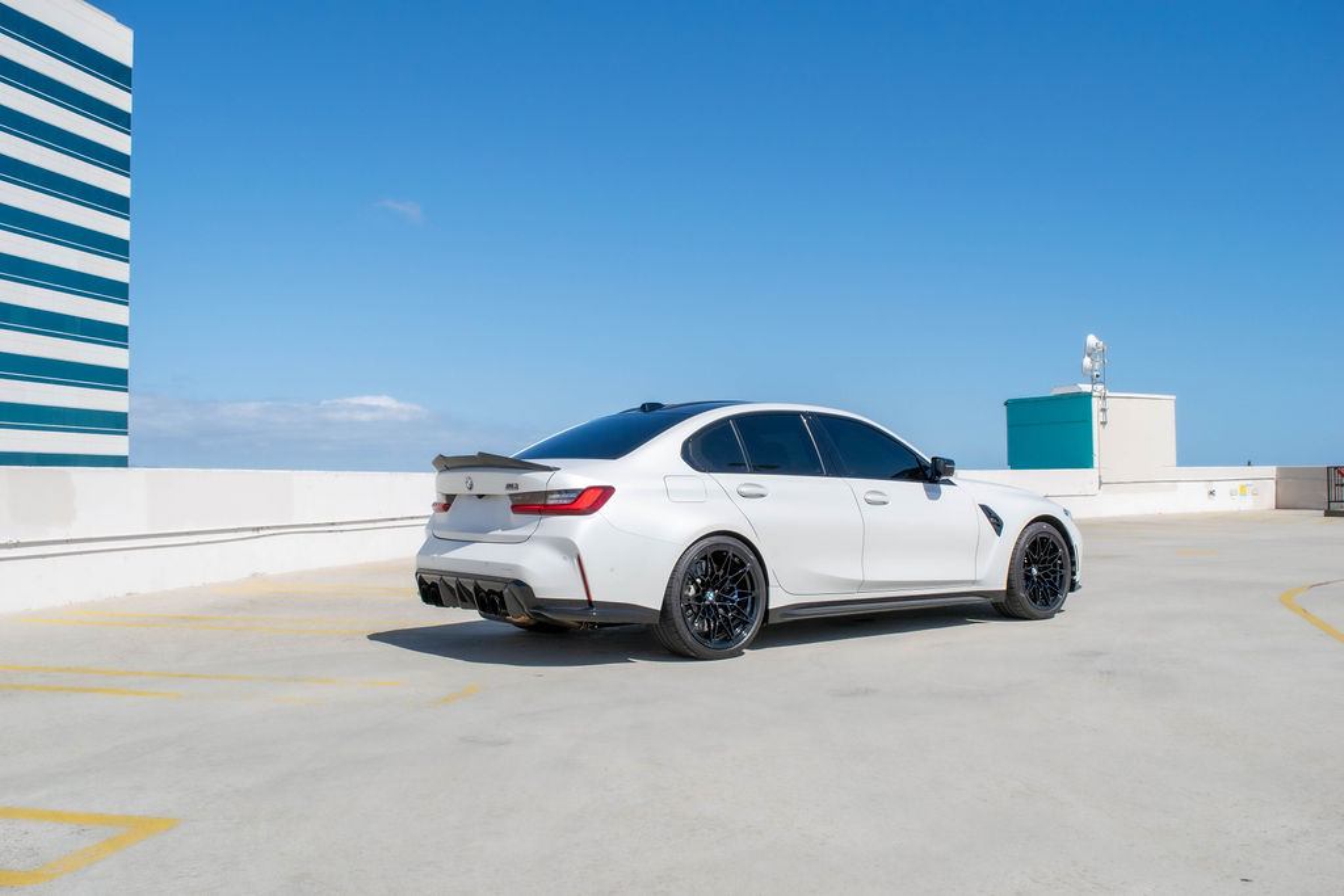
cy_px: 448
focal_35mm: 34
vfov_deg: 38.4
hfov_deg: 55.1
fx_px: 1288
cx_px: 672
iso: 220
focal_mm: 23
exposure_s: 1/2000
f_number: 8
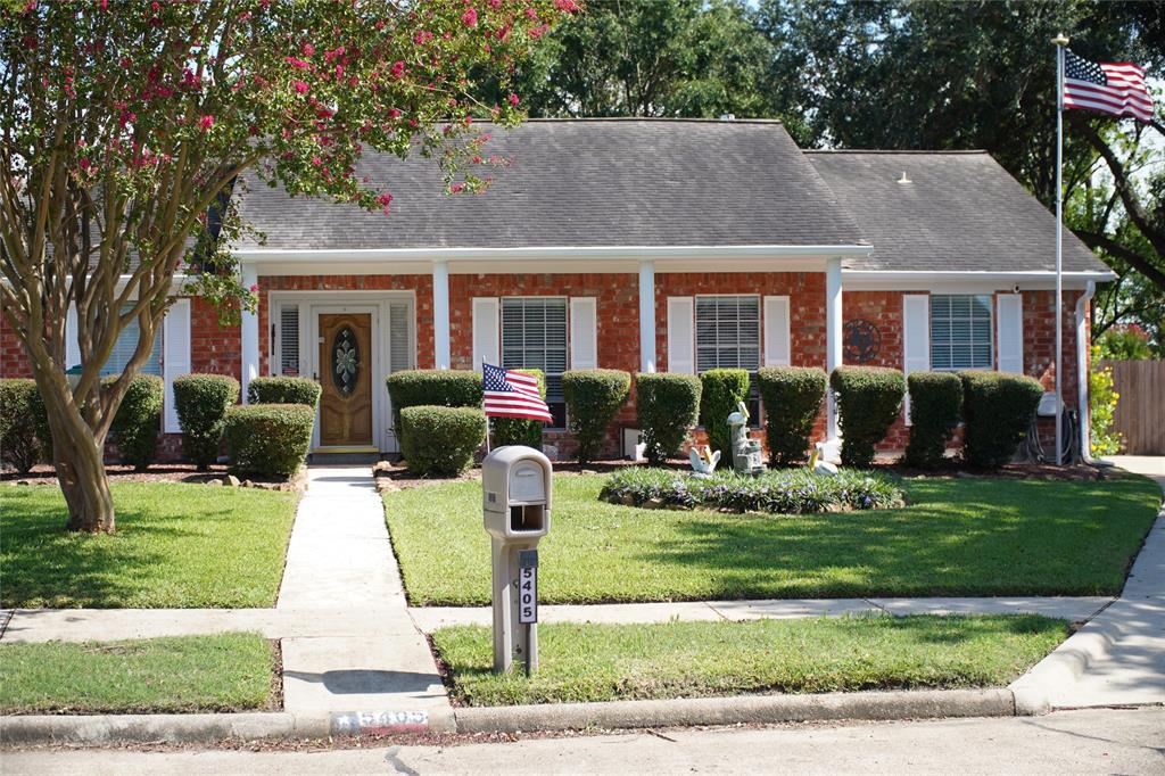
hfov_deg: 38.9
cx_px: 582
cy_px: 388
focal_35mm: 51
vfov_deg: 26.5
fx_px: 1650
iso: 200
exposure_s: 1/800
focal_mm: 34
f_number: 4
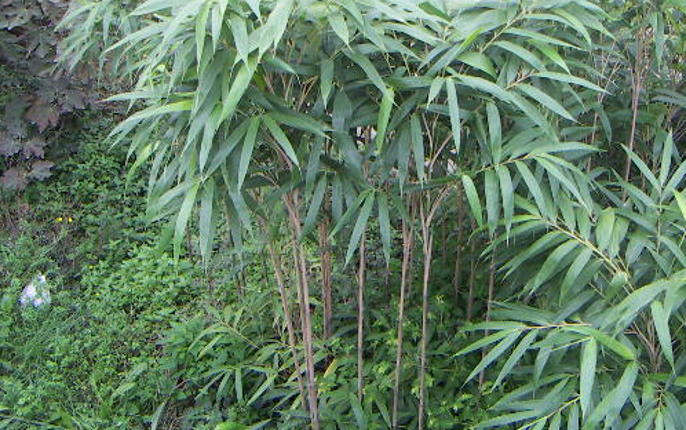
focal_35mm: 49
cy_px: 185
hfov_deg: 40.9
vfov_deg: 26.4
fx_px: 917
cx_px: 402
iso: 50
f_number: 2.8
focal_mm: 4.7
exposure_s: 1/50
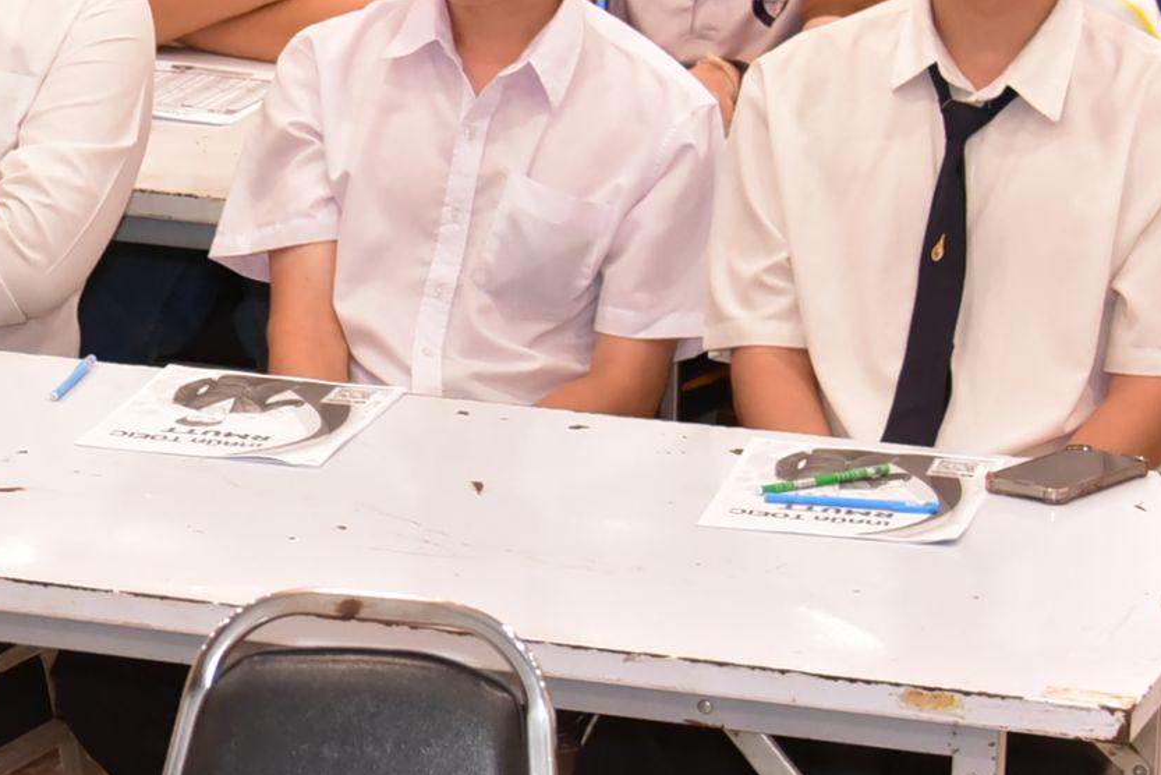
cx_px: -191
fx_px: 7549
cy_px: 181
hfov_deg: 8.7
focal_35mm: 234
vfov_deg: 5.9
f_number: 5.6
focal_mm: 78
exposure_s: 1/200
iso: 5000
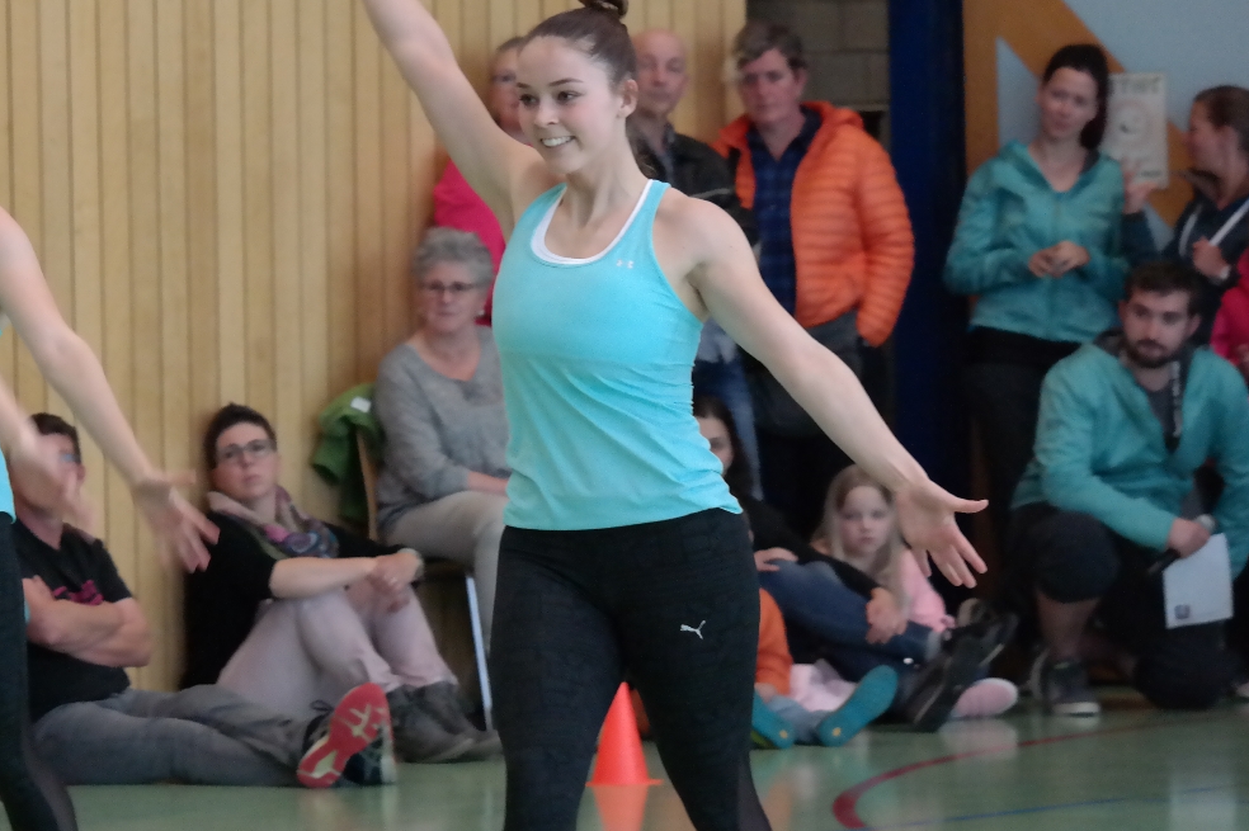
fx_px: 9813
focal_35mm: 283
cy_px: 476
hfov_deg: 7.3
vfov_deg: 4.9
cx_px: 274
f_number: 5
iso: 3200
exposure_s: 1/160
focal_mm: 113
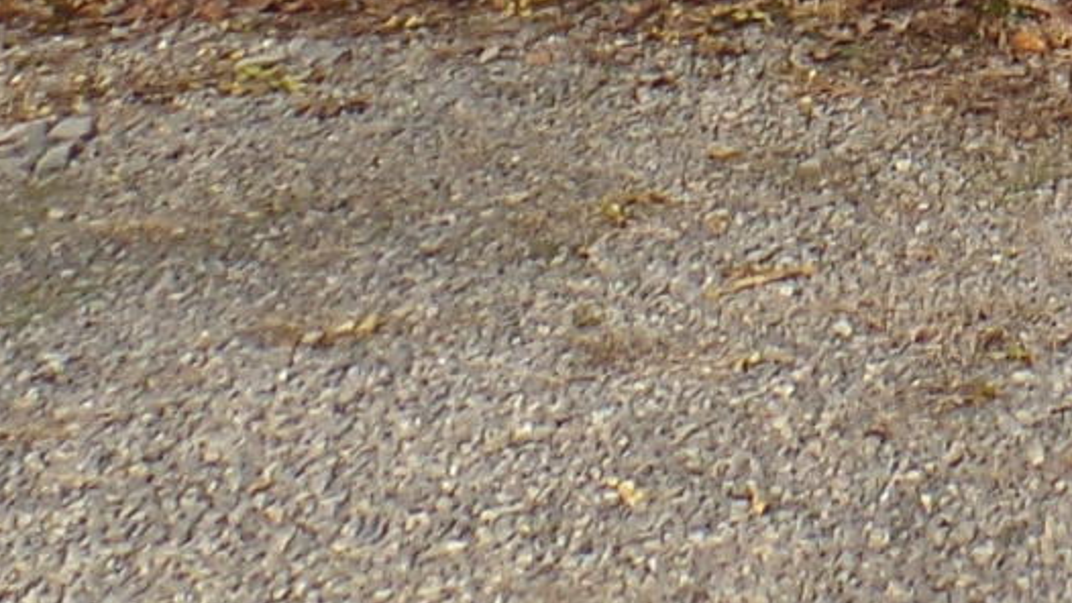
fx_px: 4065
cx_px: 1539
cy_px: -1228
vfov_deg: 7.4
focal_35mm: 143
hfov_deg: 14.2
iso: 100
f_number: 3.5
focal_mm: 4.1
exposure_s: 1/750
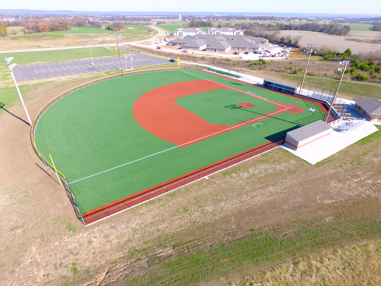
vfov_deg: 66.0
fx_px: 220
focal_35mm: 20
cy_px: 143
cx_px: 190
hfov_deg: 81.7
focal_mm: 3.61
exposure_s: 1/410
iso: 100
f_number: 2.8
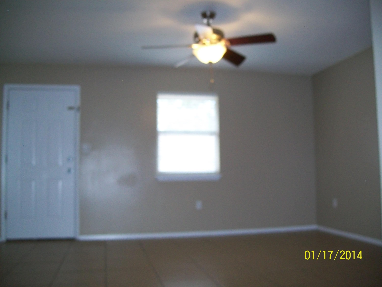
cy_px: 144
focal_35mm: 34
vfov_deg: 41.8
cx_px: 191
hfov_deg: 54.0
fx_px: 375
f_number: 2.7
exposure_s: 1/60
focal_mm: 6.1
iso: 160
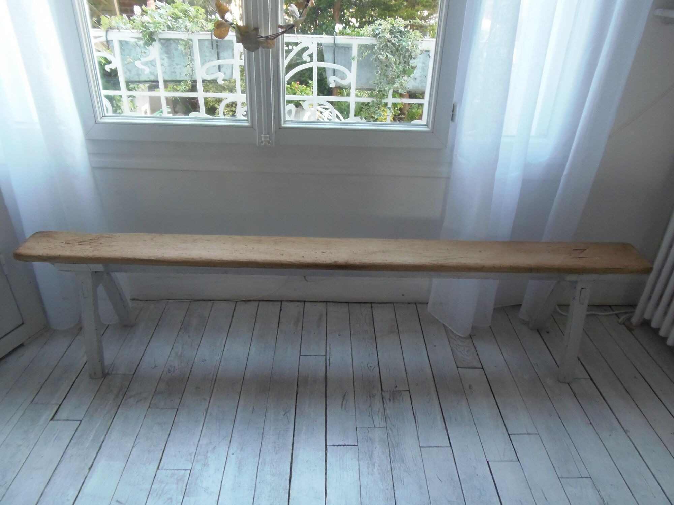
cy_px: 252
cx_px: 337
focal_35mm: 24
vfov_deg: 56.8
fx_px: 467
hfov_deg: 71.6
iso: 200
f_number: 2.9
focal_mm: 4.3
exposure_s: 1/30
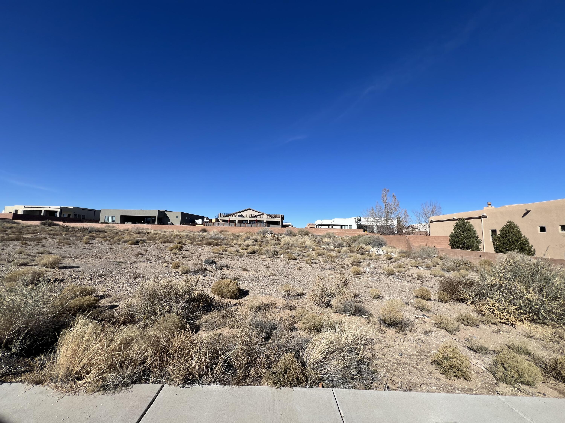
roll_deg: -1.8
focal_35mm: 13
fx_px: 212
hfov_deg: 106.2
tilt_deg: +5.3
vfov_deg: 89.9
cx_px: 282
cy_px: 212
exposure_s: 1/2597
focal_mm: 1.57
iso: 32
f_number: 1.8
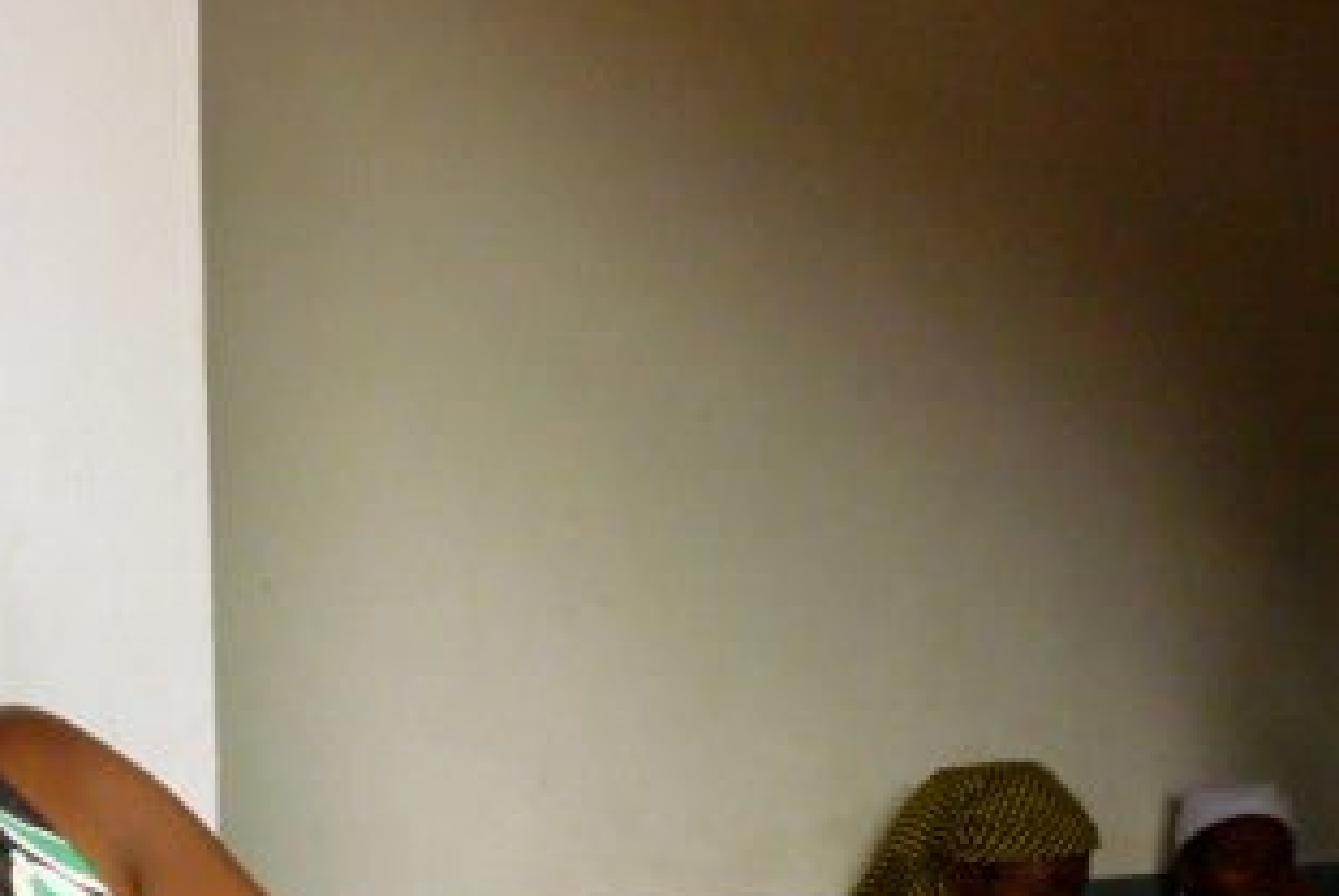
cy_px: 952
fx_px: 2308
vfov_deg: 21.0
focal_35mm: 62
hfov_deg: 31.7
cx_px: 306
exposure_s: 1/400
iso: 400
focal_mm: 5.2
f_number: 3.3
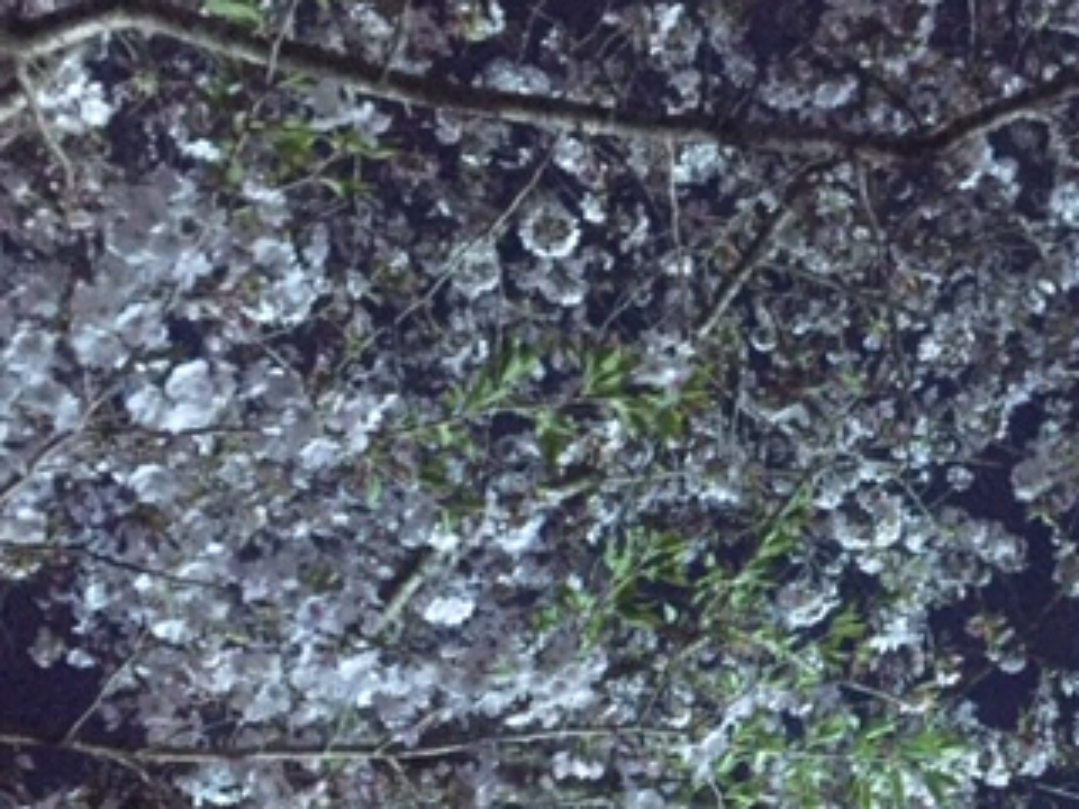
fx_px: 1808
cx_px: 887
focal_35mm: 58
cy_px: 735
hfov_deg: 32.2
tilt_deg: +56.0
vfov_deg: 24.5
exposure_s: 1/15
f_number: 2.2
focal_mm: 4.15
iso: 400
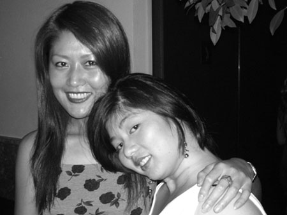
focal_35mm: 46
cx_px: 144
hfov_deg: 41.2
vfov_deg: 31.5
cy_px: 108
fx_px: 382
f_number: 3.3
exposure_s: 1/60
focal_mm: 7.56
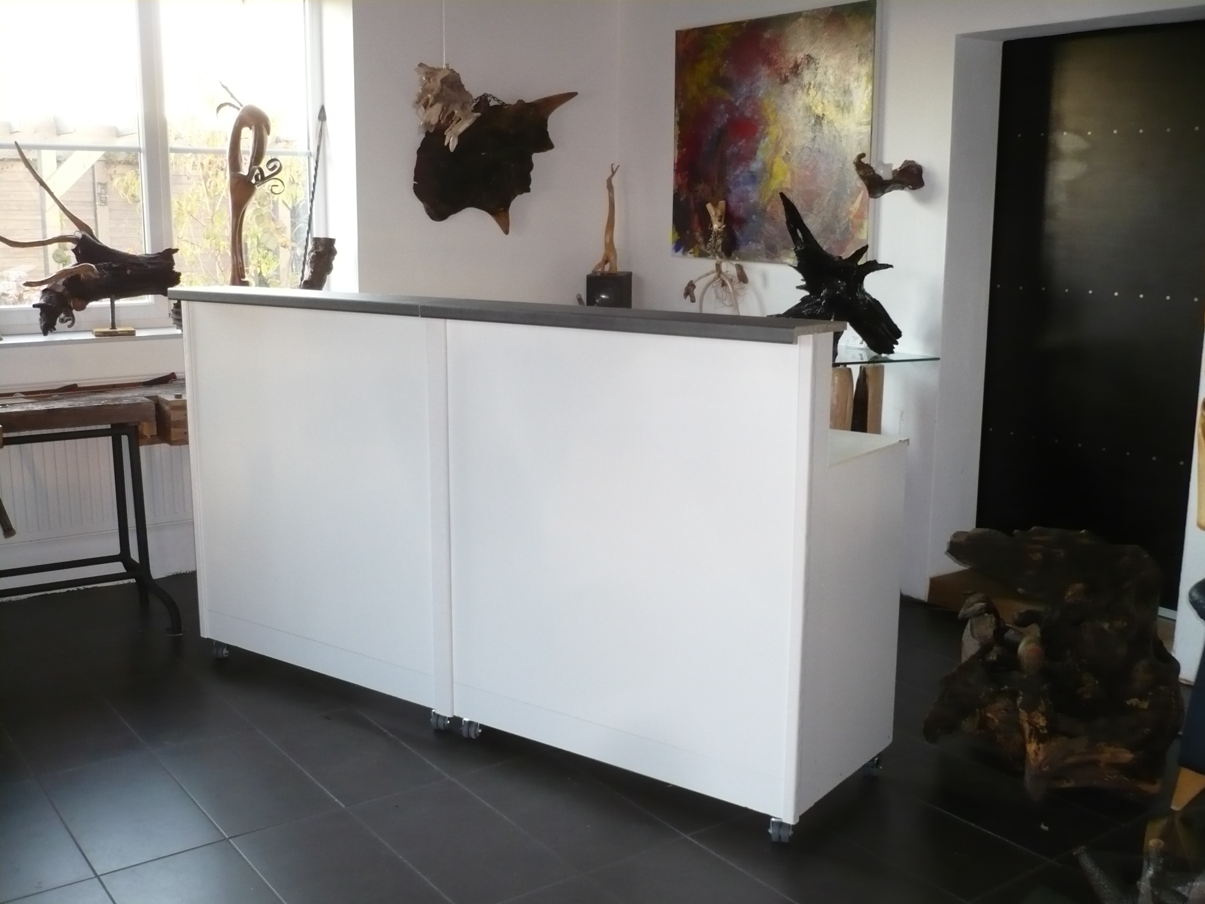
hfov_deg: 52.6
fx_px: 1218
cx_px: 602
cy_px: 452
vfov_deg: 40.7
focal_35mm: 35
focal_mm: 5.8
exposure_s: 1/30
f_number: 2.8
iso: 250
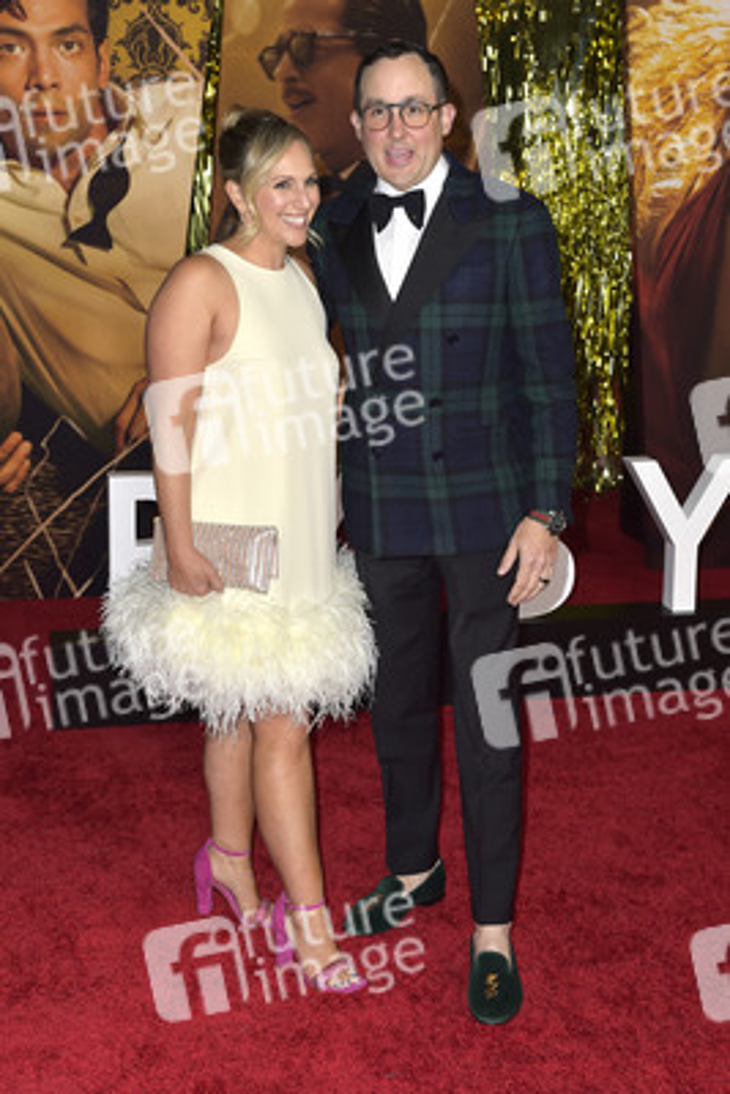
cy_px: 547
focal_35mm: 52
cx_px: 365
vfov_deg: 38.2
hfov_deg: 26.0
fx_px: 1580
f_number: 6.3
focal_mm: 52
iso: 800
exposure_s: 1/250
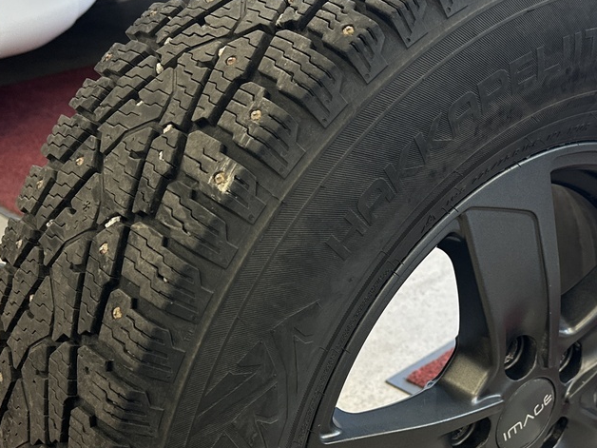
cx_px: 354
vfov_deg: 26.3
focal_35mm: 55
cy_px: 328
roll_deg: +1.3
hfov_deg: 34.8
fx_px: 949
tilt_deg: -30.4
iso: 250
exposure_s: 1/50
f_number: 1.78
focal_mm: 6.86
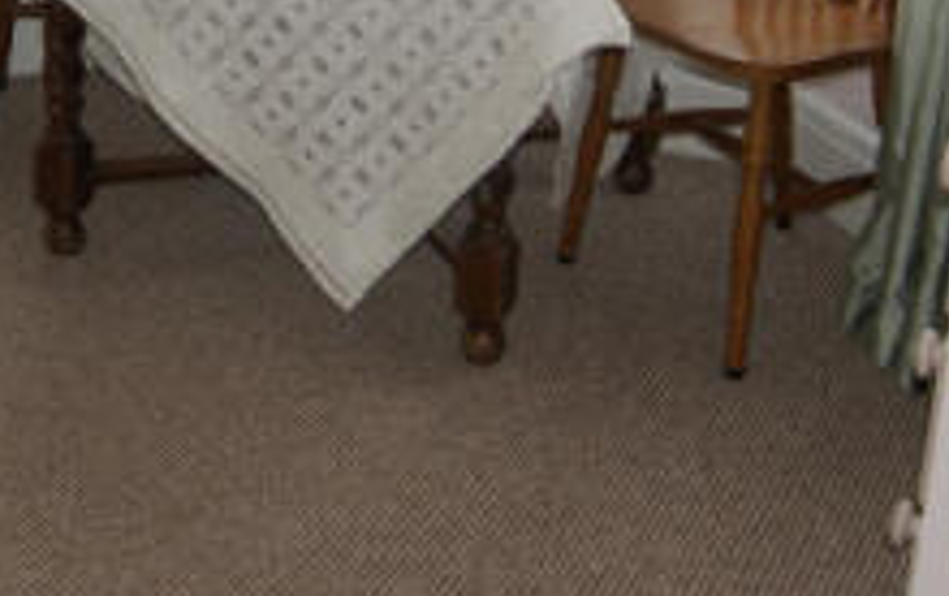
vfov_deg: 14.8
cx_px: 52
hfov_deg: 24.3
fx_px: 2123
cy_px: -313
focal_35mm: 82
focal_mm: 18
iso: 100
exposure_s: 1/80
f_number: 3.5
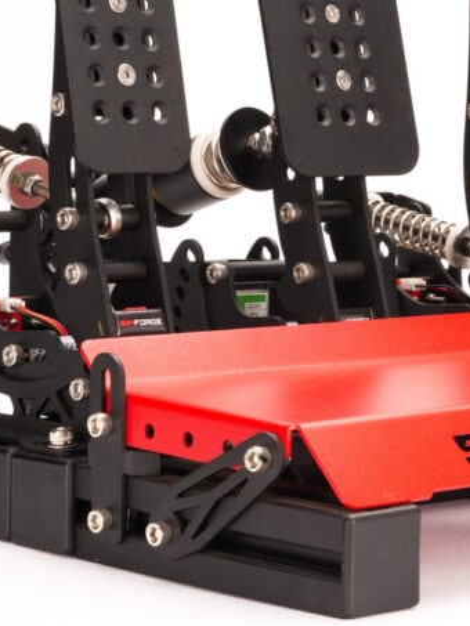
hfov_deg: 10.6
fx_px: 2515
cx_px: 388
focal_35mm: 139
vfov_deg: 14.2
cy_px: 240
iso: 200
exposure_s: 1/125
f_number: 22
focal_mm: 64
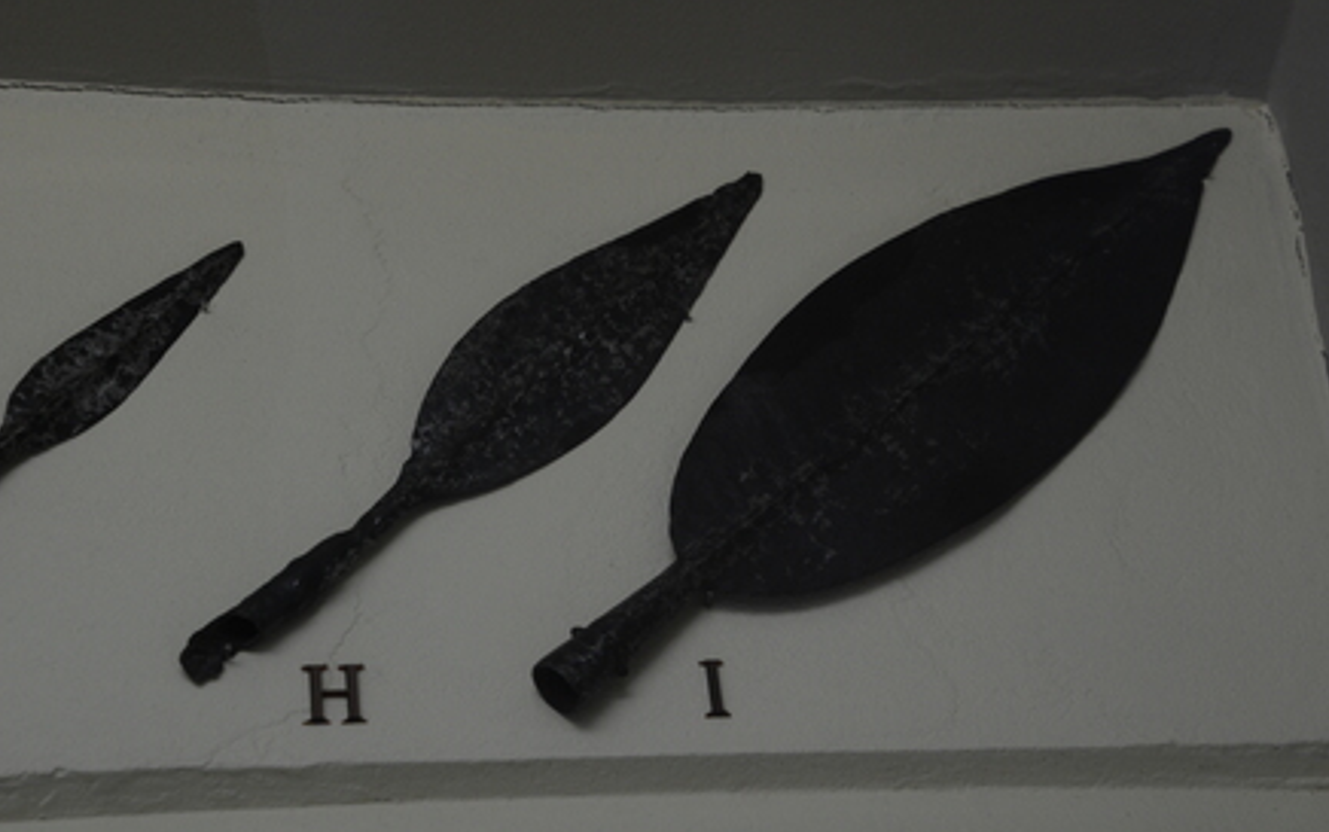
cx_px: 661
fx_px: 2899
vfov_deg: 16.3
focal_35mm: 80
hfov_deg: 25.8
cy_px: 395
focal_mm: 52
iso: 1000
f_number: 6.3
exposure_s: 1/160
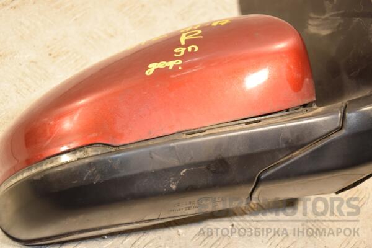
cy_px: 124
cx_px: 186
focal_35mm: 78
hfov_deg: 26.0
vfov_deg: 17.5
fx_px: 806
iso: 800
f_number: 5
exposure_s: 1/160
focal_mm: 52
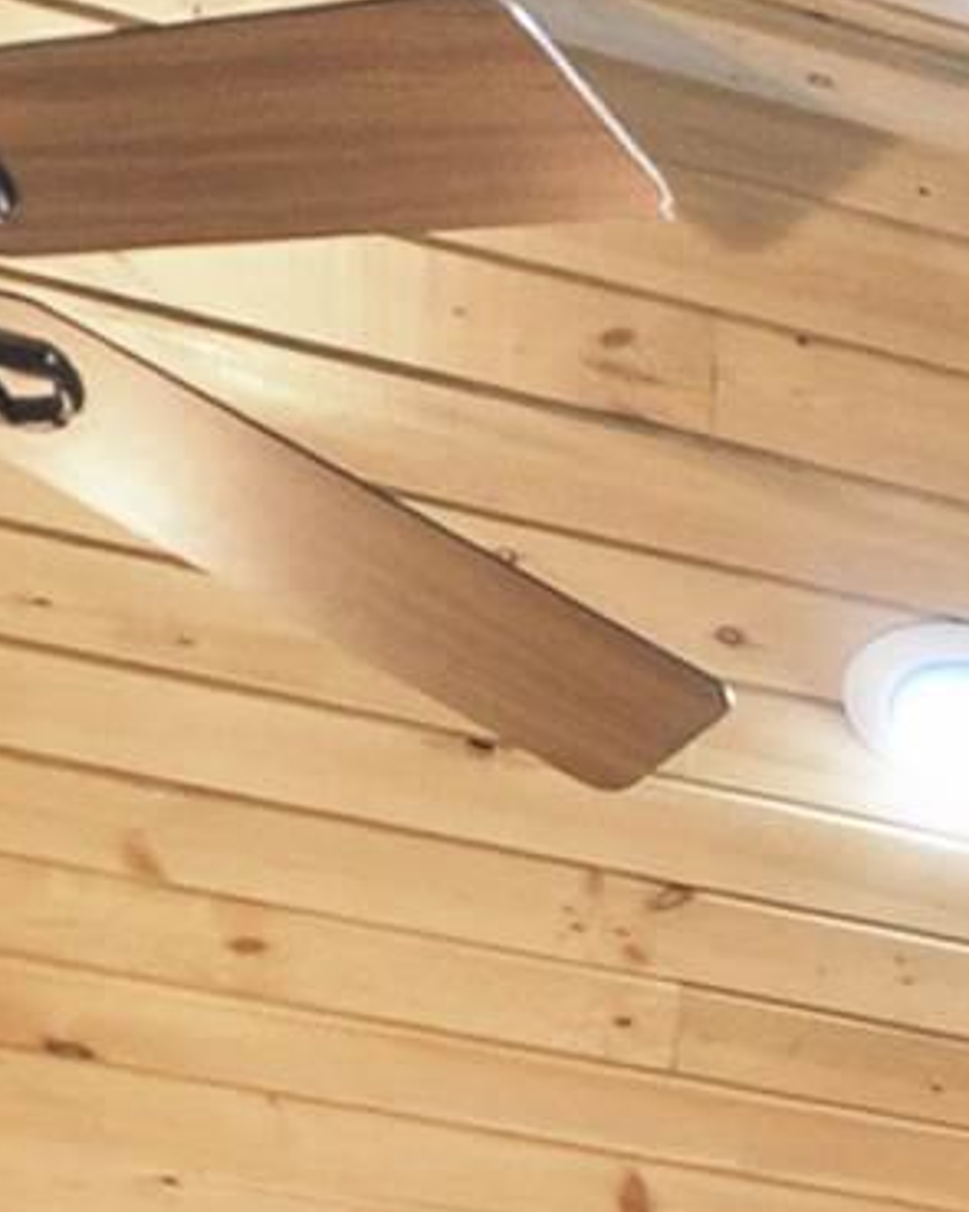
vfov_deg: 11.7
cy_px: 3048
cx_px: 3180
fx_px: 4623
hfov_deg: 9.0
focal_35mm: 129
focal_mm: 11
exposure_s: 1/10
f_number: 5
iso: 400
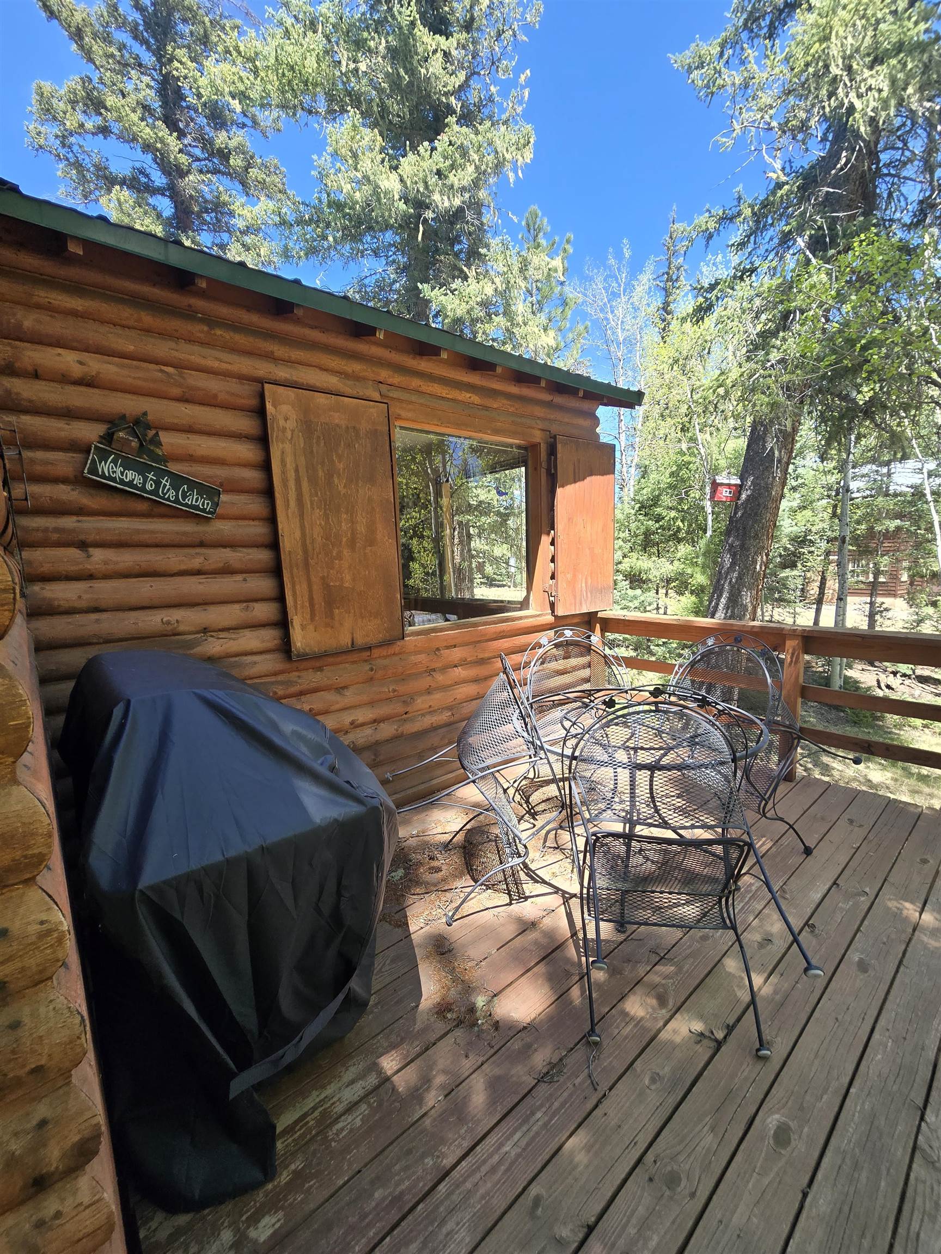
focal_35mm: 13
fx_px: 471
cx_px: 470
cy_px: 627
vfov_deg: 106.2
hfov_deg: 89.9
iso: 50
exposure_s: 1/322
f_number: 2.2
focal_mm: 2.2
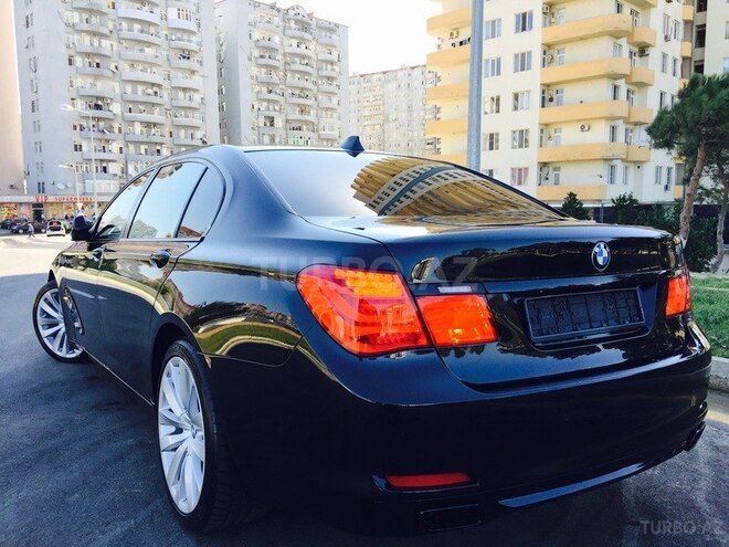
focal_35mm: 29
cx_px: 364
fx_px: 611
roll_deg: -0.4
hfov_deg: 61.7
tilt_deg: -7.1
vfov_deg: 48.2
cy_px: 274
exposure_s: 1/460
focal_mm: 4.15
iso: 32
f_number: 2.2
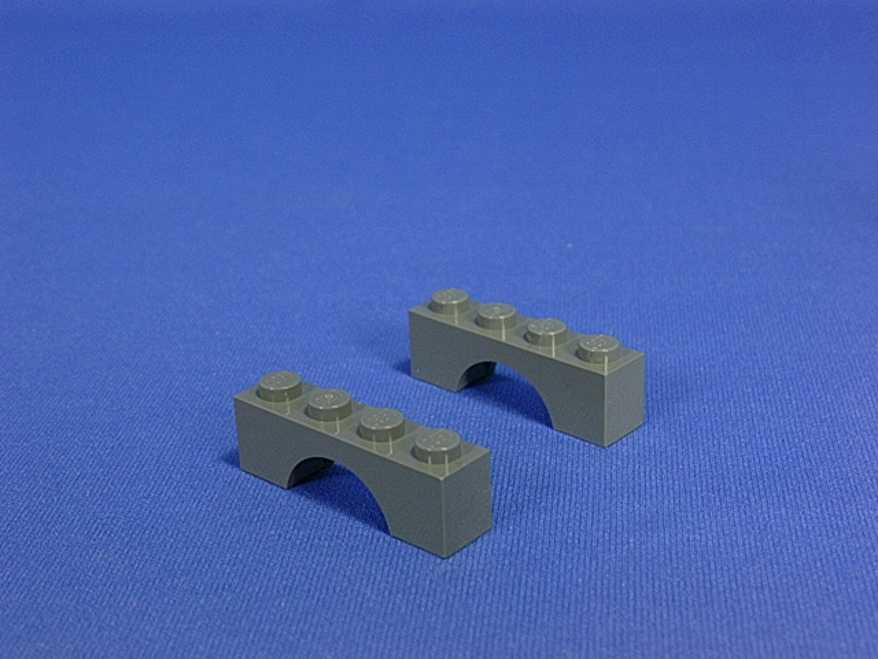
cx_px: 439
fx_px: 1522
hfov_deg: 32.2
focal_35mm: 60
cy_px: 330
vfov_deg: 24.4
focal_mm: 9
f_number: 3.4
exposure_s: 1/19.5
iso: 70
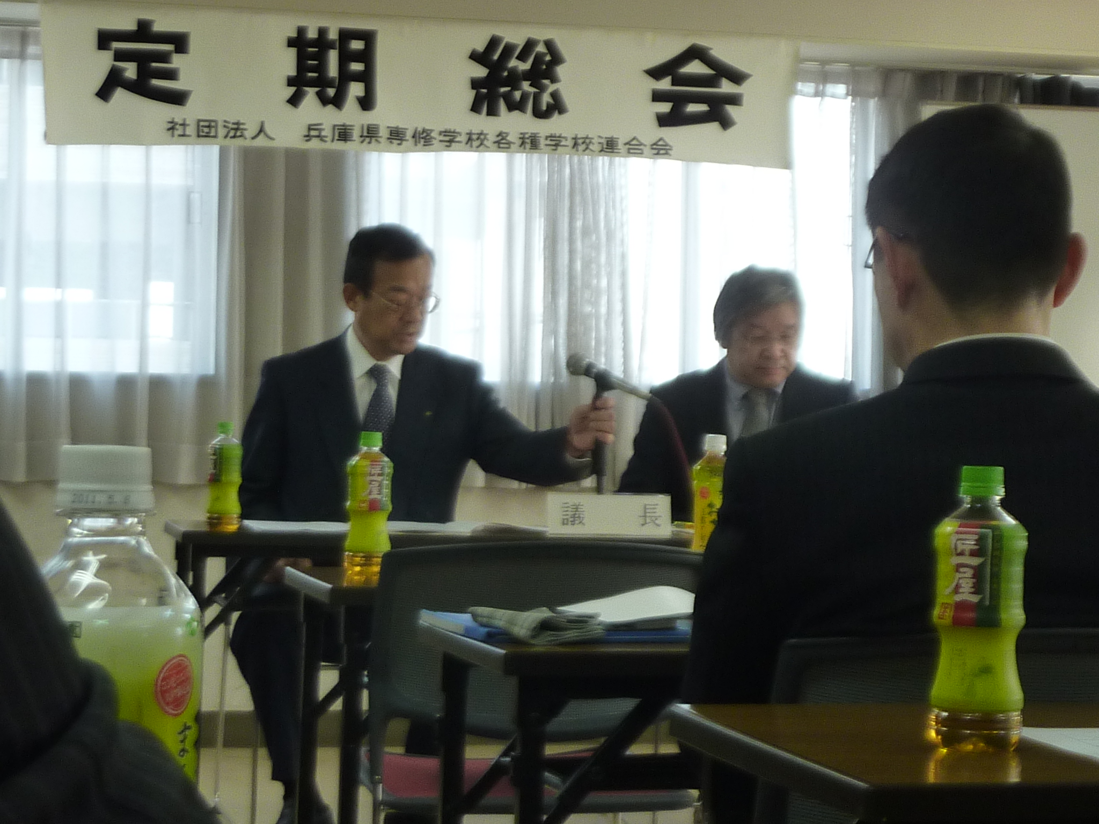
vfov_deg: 17.0
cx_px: 550
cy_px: 412
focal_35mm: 87
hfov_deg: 22.5
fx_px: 2762
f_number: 3.8
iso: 125
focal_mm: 7.9
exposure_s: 1/40
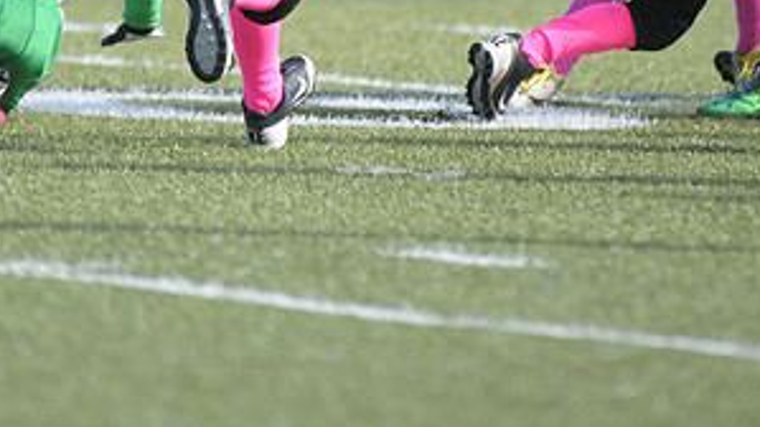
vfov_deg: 1.0
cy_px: -269
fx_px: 24519
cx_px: 449
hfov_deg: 1.8
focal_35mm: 1217
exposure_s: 1/5000
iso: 1600
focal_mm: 400
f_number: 4
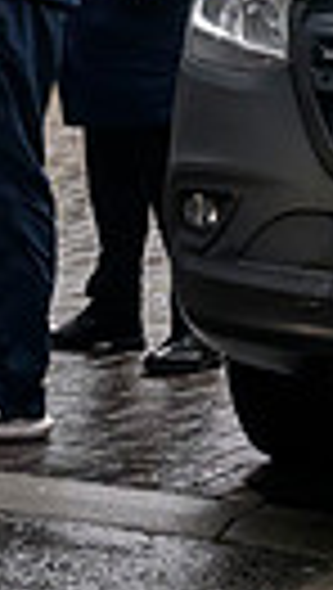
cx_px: -796
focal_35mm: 209
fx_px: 3270
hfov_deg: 5.4
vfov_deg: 10.3
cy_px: 119
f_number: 3.5
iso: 3200
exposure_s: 1/800
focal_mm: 45
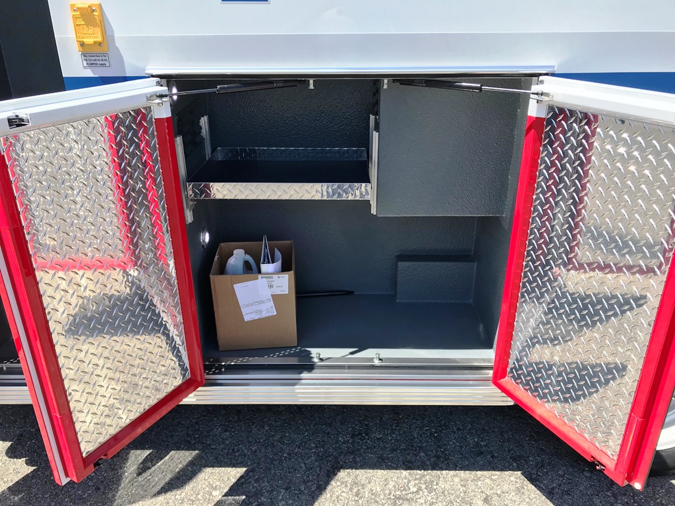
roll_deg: -0.8
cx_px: 338
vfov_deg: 49.7
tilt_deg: -23.1
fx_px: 546
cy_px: 253
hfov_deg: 63.4
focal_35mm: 28
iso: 20
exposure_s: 1/1212
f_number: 1.8
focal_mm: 3.99
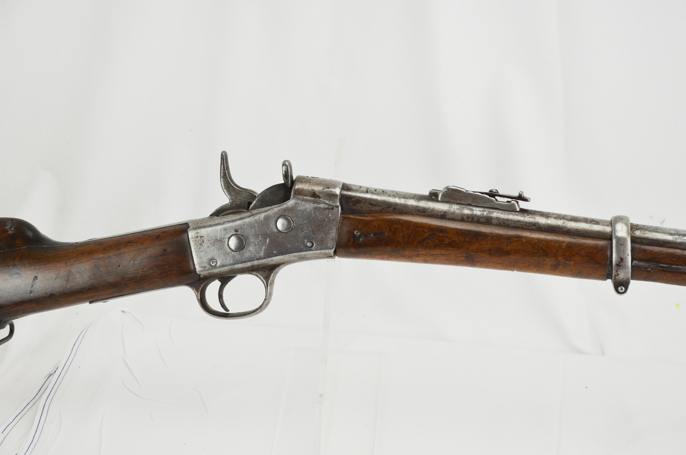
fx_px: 1483
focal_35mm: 78
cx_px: 343
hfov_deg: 26.0
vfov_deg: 17.4
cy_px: 228
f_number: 5.6
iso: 320
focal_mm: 52
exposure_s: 1/125
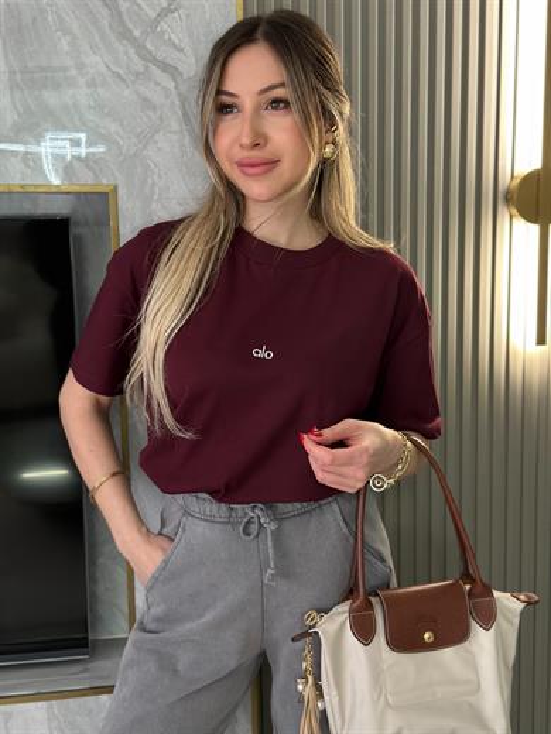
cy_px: 367
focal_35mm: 48
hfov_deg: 30.3
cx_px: 276
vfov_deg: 39.7
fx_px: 1019
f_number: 1.78
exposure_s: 1/50
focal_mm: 6.86
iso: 320
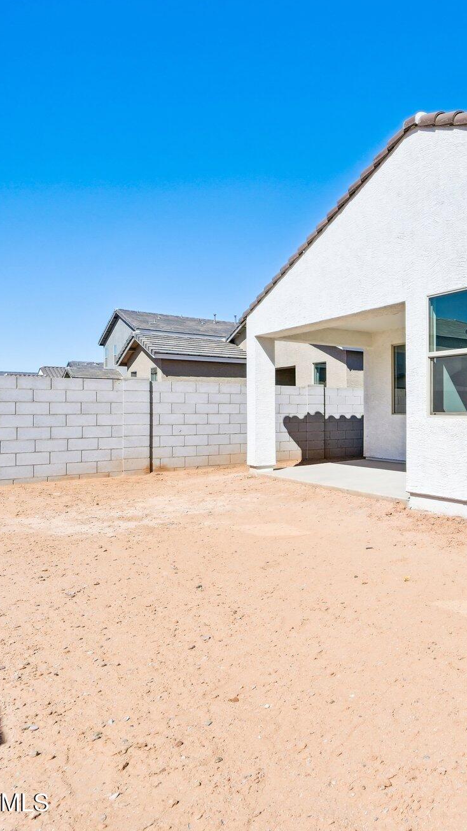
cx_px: 554
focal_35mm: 23
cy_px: 409
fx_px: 506
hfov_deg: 37.8
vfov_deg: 78.7
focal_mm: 14
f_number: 8
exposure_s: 1/2000
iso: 250
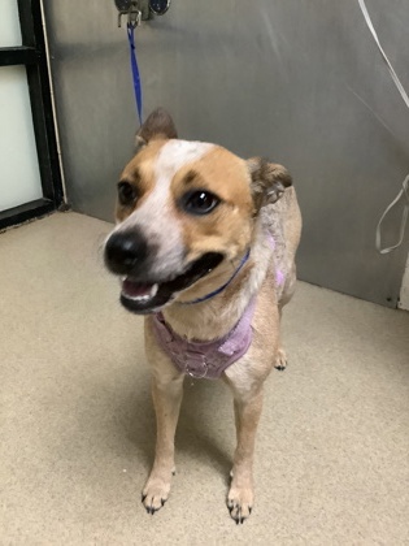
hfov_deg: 45.4
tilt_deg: -28.1
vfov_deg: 58.4
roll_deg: -1.9
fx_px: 488
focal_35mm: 31
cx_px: 204
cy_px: 273
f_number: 2.4
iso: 400
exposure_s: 1/33
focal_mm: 3.3
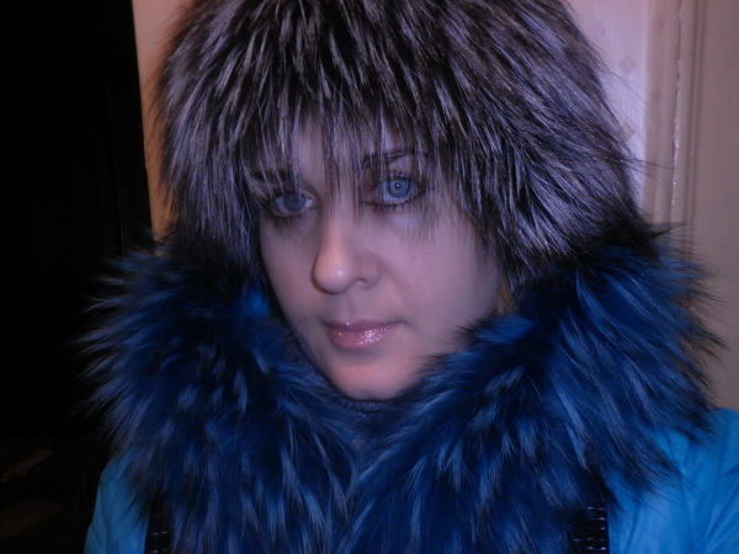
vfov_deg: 49.7
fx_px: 598
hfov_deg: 63.4
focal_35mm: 28
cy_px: 277
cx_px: 370
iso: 200
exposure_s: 1/30
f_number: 2.8
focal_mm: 5
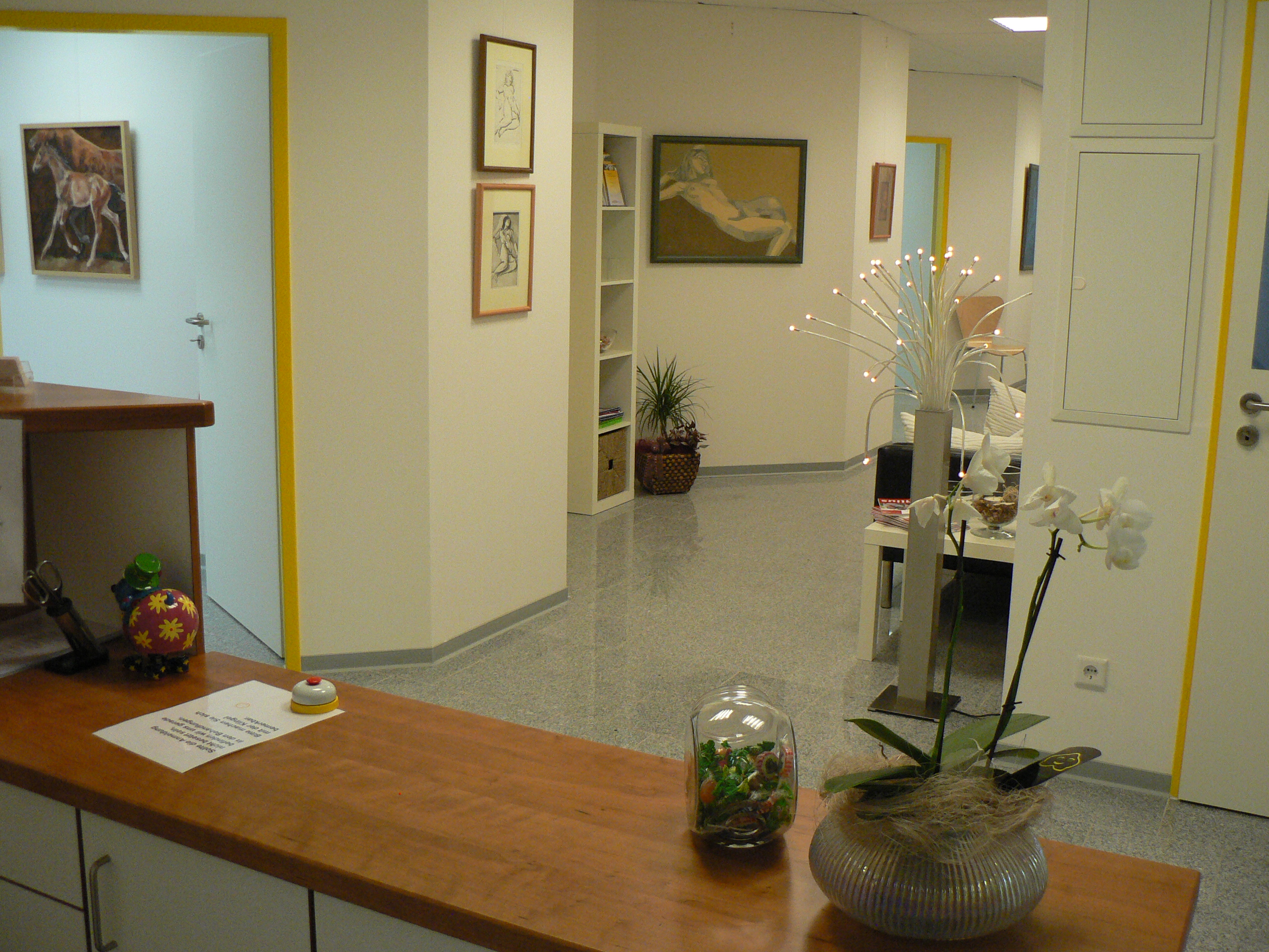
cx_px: 634
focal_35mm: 36
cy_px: 476
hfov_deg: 51.4
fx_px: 1320
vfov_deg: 39.7
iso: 200
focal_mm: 6
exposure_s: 1/80
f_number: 2.8
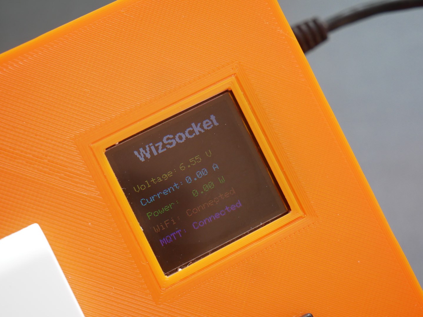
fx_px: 1076
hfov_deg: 22.2
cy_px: 158
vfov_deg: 16.8
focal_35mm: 88
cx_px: 212
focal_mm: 44
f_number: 5.6
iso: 800
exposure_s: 1/100
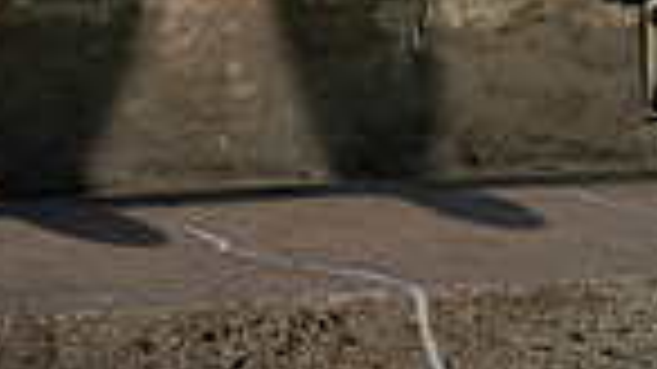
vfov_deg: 7.2
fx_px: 2699
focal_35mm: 155
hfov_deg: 13.9
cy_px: -580
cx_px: 284
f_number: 8
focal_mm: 48
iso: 100
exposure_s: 1/250
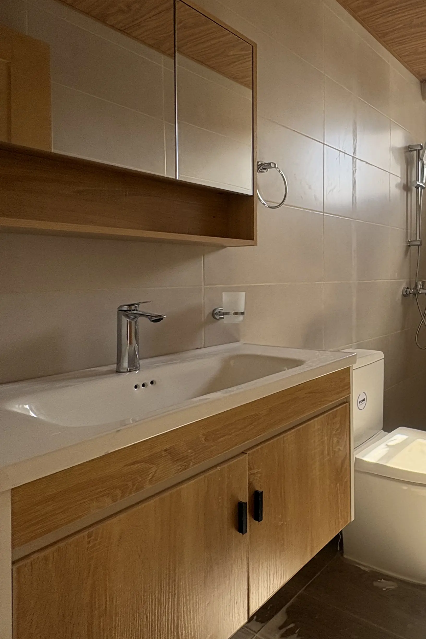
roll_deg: -0.3
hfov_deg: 47.0
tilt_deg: +0.3
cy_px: 276
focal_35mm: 24
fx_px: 426
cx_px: 395
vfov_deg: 73.4
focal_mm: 2.22
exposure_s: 1/143
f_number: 2.2
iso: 80
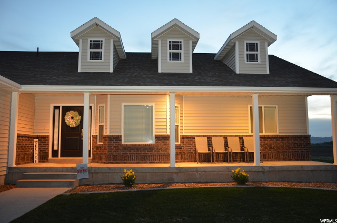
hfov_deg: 62.0
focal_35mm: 30
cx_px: 168
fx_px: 280
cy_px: 112
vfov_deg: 43.4
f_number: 3.5
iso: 1250
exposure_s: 1/13
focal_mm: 20
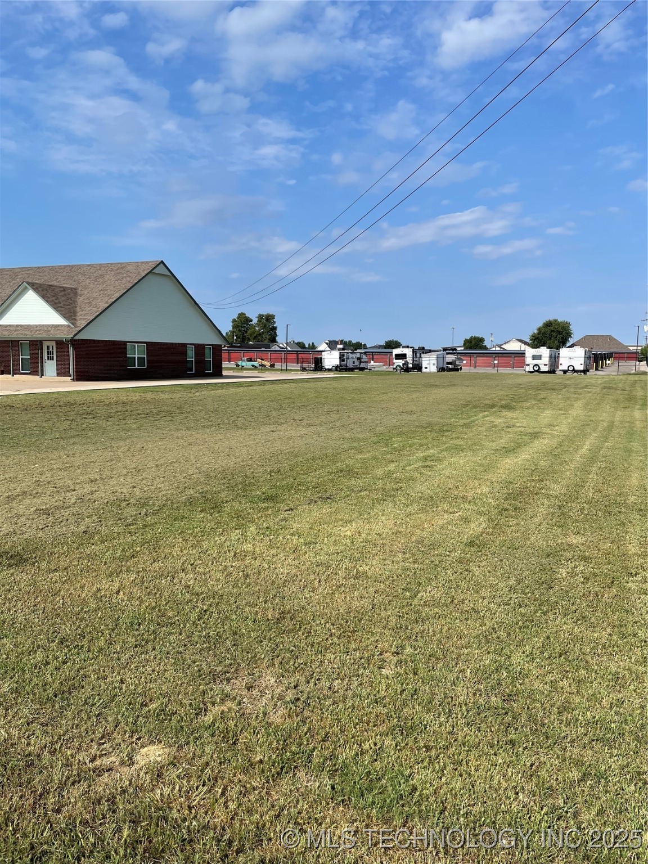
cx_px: 324
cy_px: 432
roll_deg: -0.8
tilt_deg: -5.8
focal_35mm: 26
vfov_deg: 67.3
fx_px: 649
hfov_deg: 53.1
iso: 32
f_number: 1.6
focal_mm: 4.2
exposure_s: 1/4000
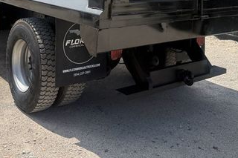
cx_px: 117
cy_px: -19
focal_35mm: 50
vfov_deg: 25.0
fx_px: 330
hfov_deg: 39.6
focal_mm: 6.76
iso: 100
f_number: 1.78
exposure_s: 1/6173
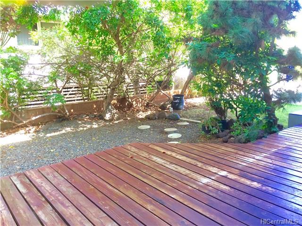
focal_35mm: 29
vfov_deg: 48.2
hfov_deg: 61.7
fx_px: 253
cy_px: 113
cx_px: 151
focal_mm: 4.15
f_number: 2.2
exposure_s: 1/60
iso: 32
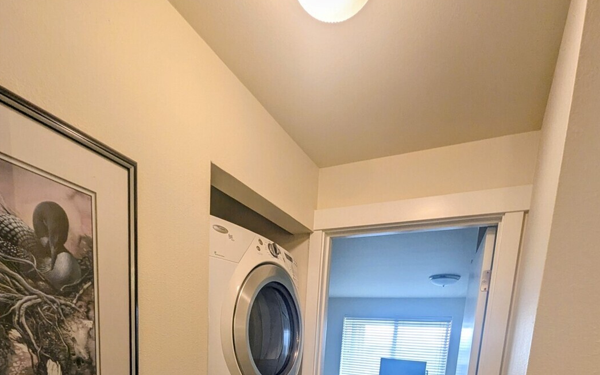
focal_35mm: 19
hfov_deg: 88.0
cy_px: 407
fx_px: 311
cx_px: 296
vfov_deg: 46.8
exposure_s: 1/40
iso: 60
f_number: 2.2
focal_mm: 1.95
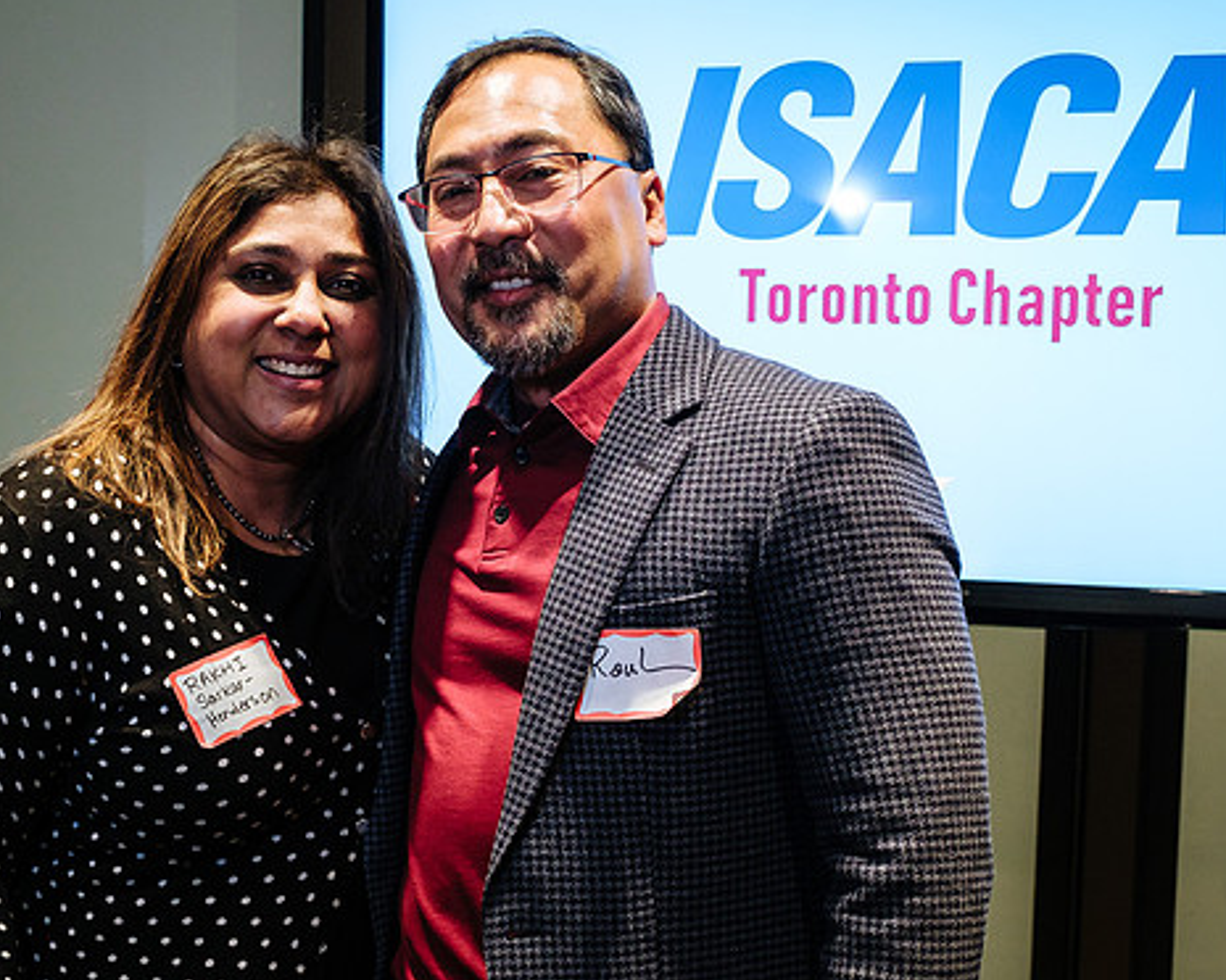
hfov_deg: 37.2
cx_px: 496
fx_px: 1814
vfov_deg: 30.2
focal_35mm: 50
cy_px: 533
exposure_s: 1/60
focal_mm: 22
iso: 640
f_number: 4
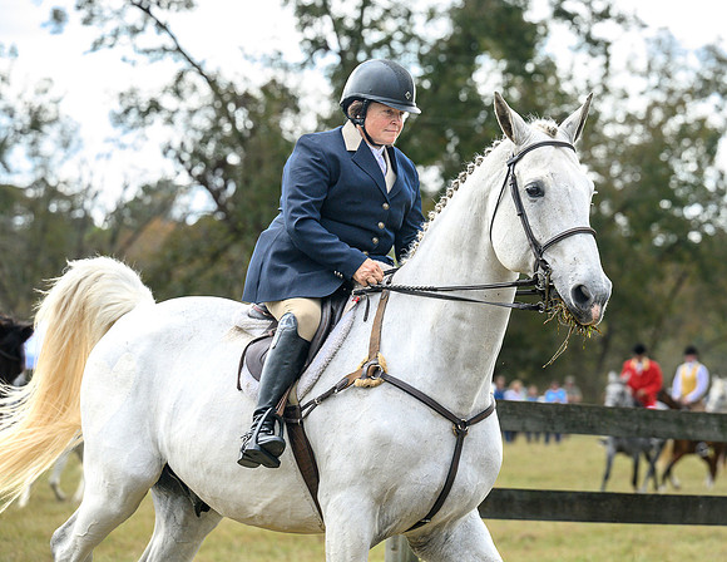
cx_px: 408
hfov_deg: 14.9
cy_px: 228
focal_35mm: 131
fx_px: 2781
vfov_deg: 11.5
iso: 640
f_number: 3.5
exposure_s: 1/1000
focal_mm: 99
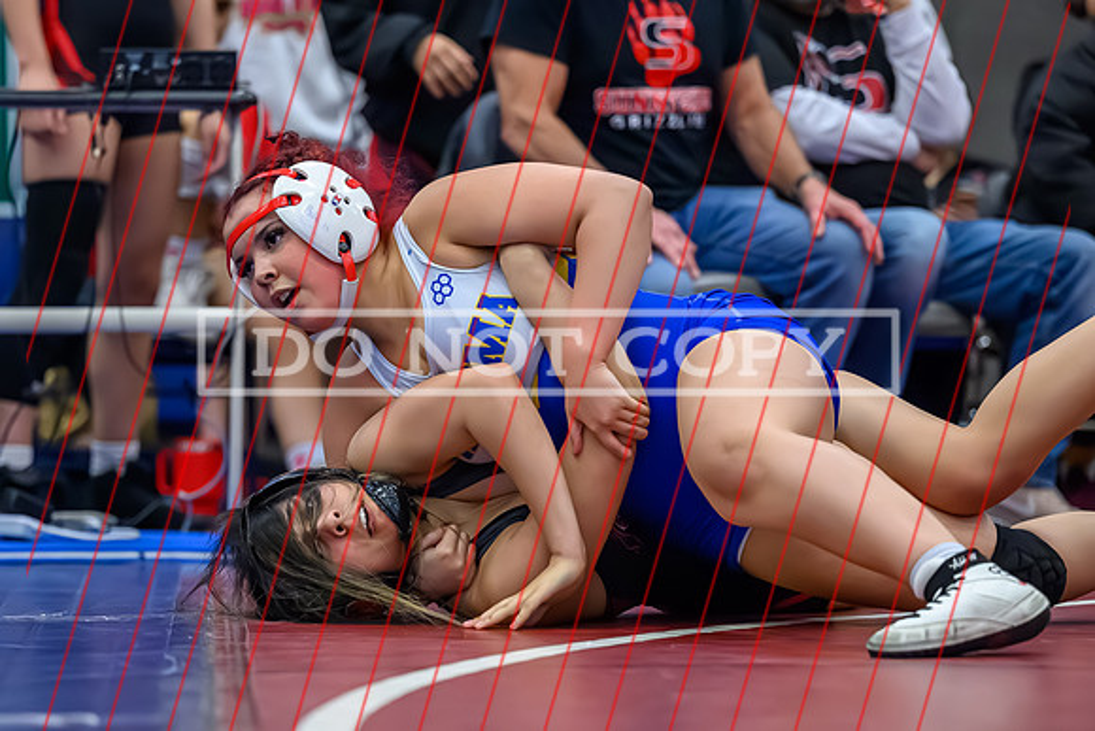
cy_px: 484
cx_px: 391
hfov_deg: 12.6
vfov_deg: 8.4
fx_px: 4968
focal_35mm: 163
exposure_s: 1/640
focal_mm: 115
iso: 10000
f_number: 2.8
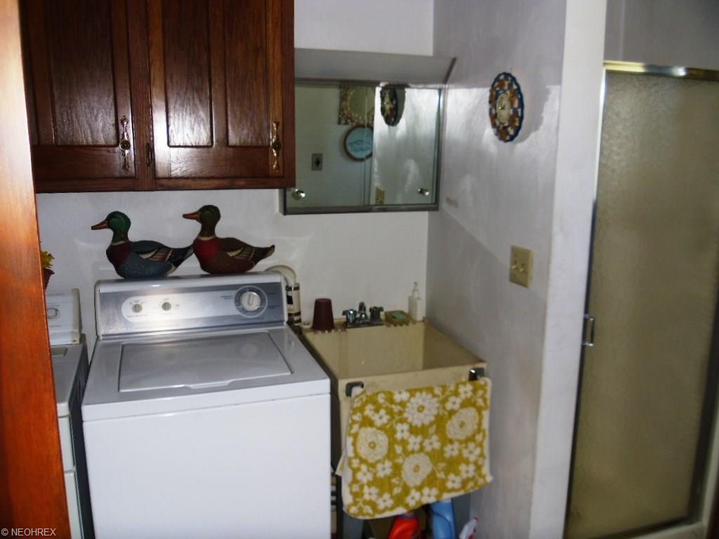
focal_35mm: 31
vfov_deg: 45.4
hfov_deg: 58.4
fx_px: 644
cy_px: 270
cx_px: 360
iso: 80
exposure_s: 1/45
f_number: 3.3
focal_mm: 5.6
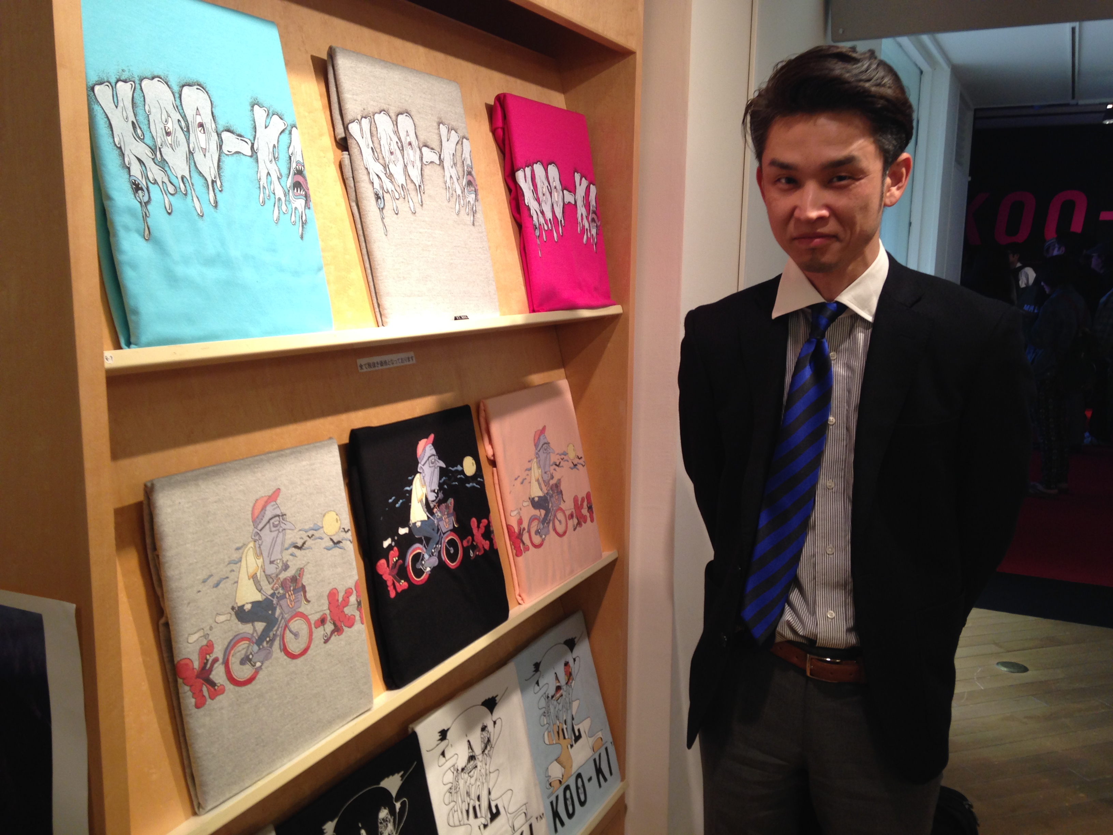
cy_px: 418
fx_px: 1061
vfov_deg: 42.9
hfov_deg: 55.4
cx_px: 556
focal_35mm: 33
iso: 80
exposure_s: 1/20
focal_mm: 4.12
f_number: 2.4
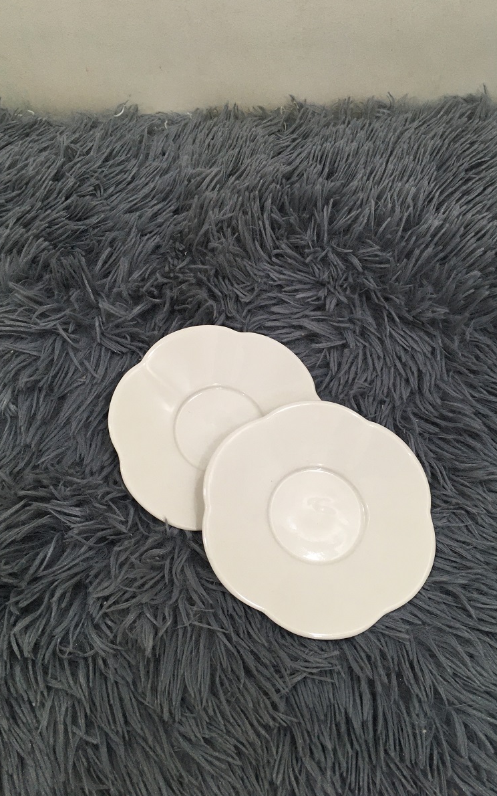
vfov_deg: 61.2
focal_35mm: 31
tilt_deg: -58.2
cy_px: 396
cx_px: 271
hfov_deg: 40.6
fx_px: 672
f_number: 2.2
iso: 50
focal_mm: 4.15
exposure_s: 1/33
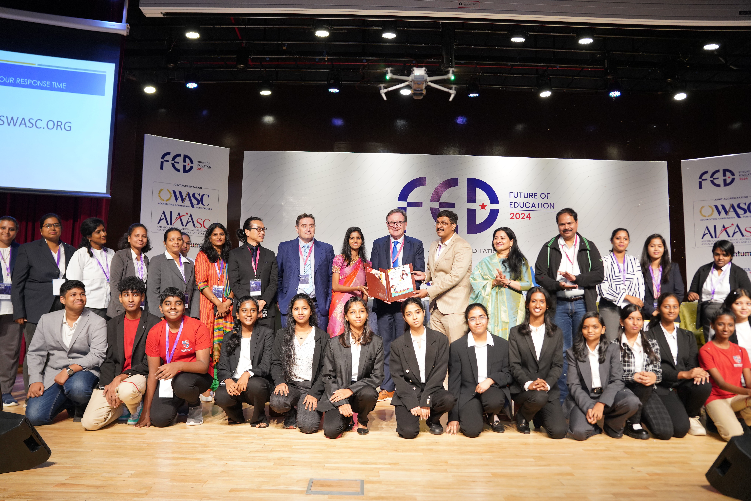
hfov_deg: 60.9
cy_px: 250
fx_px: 638
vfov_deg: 42.8
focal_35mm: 31
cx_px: 376
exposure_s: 1/200
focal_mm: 30.6
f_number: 4
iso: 1250
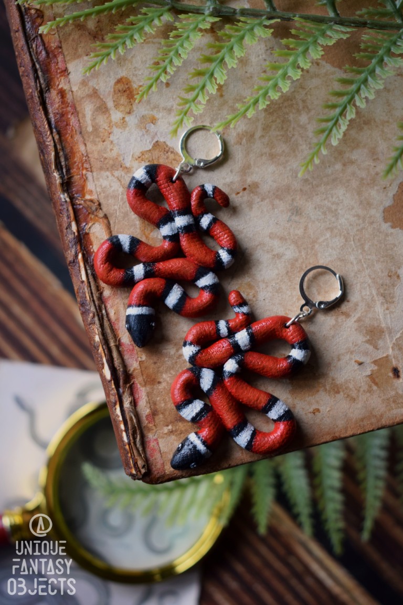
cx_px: 202
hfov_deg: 23.8
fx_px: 957
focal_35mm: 57
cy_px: 302
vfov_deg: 35.1
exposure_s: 1/60
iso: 500
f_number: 4.8
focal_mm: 38
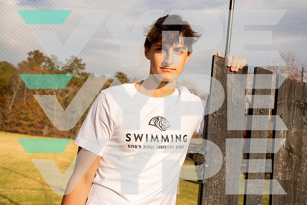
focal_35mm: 58
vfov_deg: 23.4
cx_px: 154
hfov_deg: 34.5
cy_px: 102
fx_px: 495
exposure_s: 1/250
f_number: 8
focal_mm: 58
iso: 125
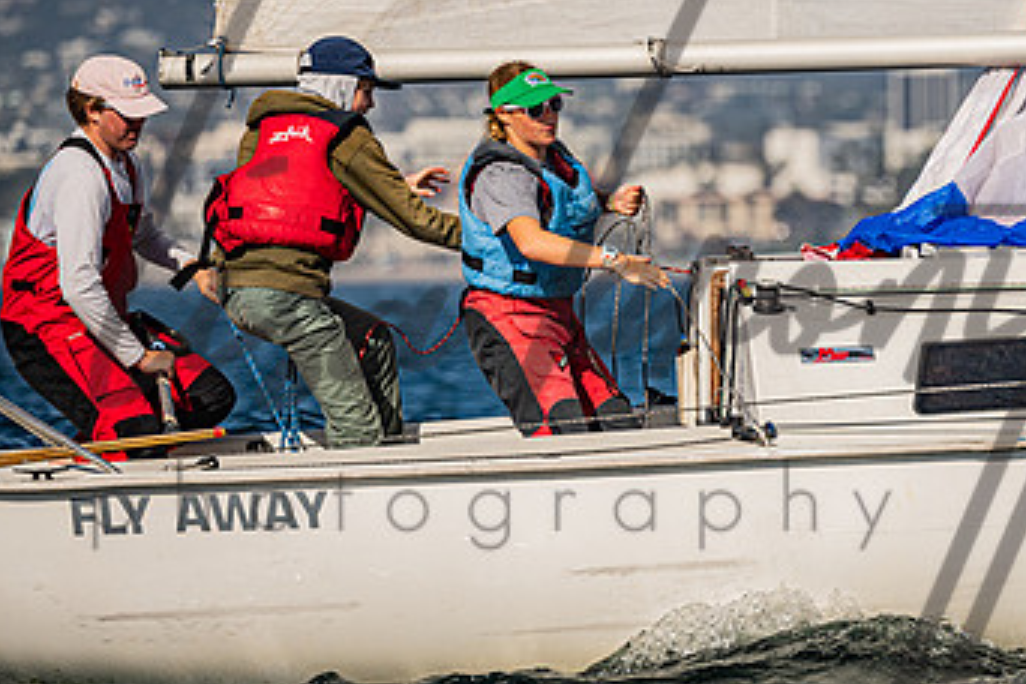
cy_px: 280
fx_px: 14505
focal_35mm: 509
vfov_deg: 2.7
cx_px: 759
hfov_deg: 4.0
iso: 320
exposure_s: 1/3200
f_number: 5.3
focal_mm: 300
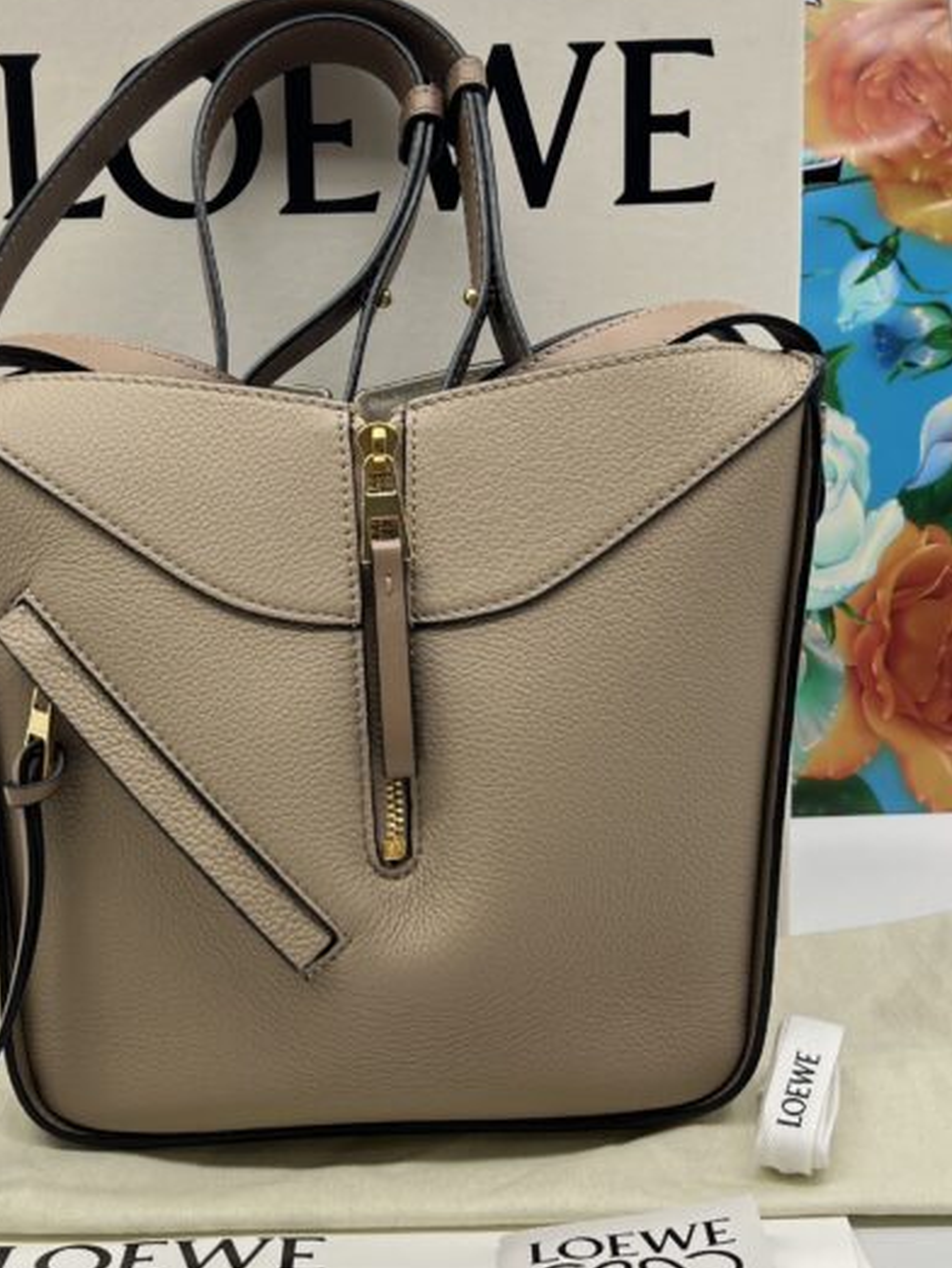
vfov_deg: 37.4
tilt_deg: -6.9
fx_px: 1869
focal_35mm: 51
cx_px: 372
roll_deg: +0.5
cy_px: 547
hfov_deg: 28.5
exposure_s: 1/100
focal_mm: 5.7
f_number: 1.5
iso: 32
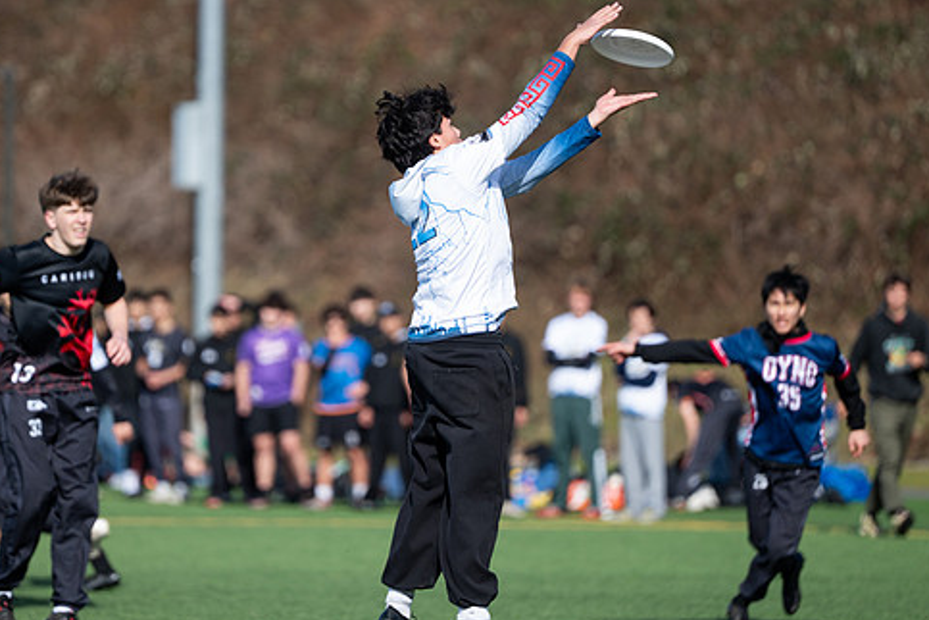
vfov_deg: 4.4
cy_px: 260
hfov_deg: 6.6
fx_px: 8077
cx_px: 379
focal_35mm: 313
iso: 100
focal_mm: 200
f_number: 2.8
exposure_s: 1/1600
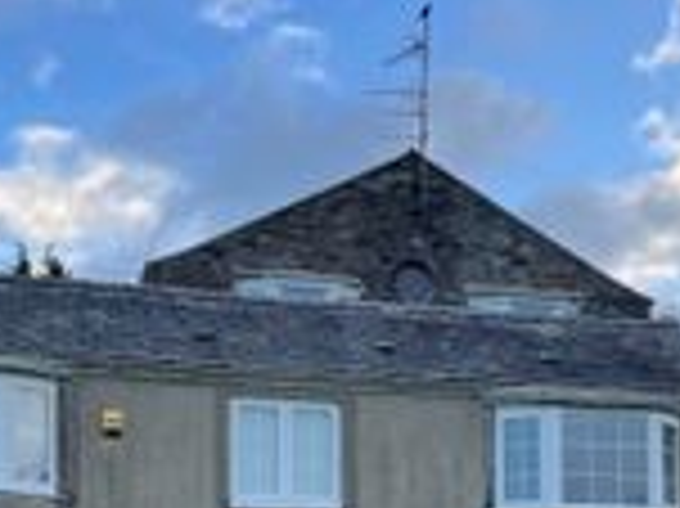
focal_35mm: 69
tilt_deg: +4.6
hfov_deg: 28.1
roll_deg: +1.4
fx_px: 1354
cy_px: 593
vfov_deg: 20.1
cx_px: 396
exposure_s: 1/347
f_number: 1.6
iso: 32
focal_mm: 4.2
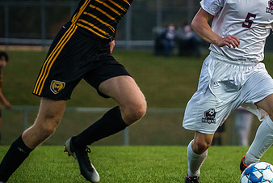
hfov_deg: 4.9
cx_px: 252
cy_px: 42
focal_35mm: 416
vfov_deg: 3.3
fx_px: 3157
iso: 3200
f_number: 4
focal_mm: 191
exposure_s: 1/1600
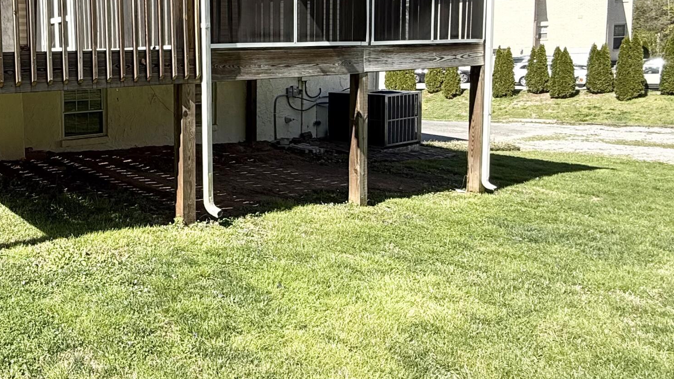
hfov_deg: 56.2
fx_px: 554
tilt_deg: -4.2
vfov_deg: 37.1
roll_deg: +1.2
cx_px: 98
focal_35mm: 31
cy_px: 106
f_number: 2.2
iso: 50
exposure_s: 1/638
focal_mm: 2.22
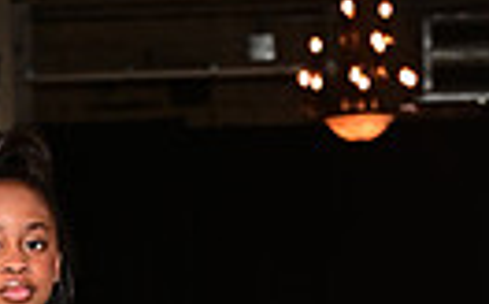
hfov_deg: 6.7
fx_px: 4178
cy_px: 901
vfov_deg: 4.0
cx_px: 78
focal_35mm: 314
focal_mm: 70
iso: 1000
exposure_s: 1/125
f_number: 6.3
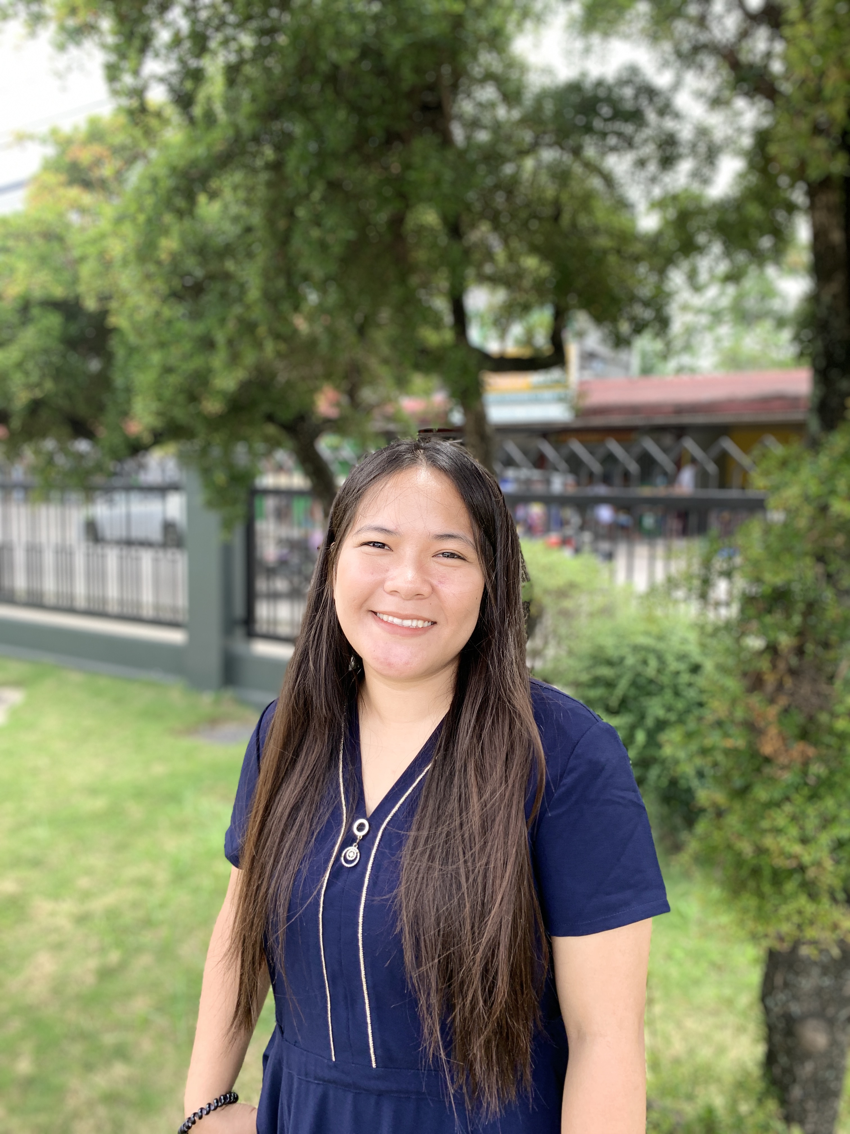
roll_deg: +0.5
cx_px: 425
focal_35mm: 26
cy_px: 567
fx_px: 851
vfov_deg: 67.3
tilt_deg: -3.1
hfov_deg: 53.1
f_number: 1.8
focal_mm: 4.25
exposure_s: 1/305
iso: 25
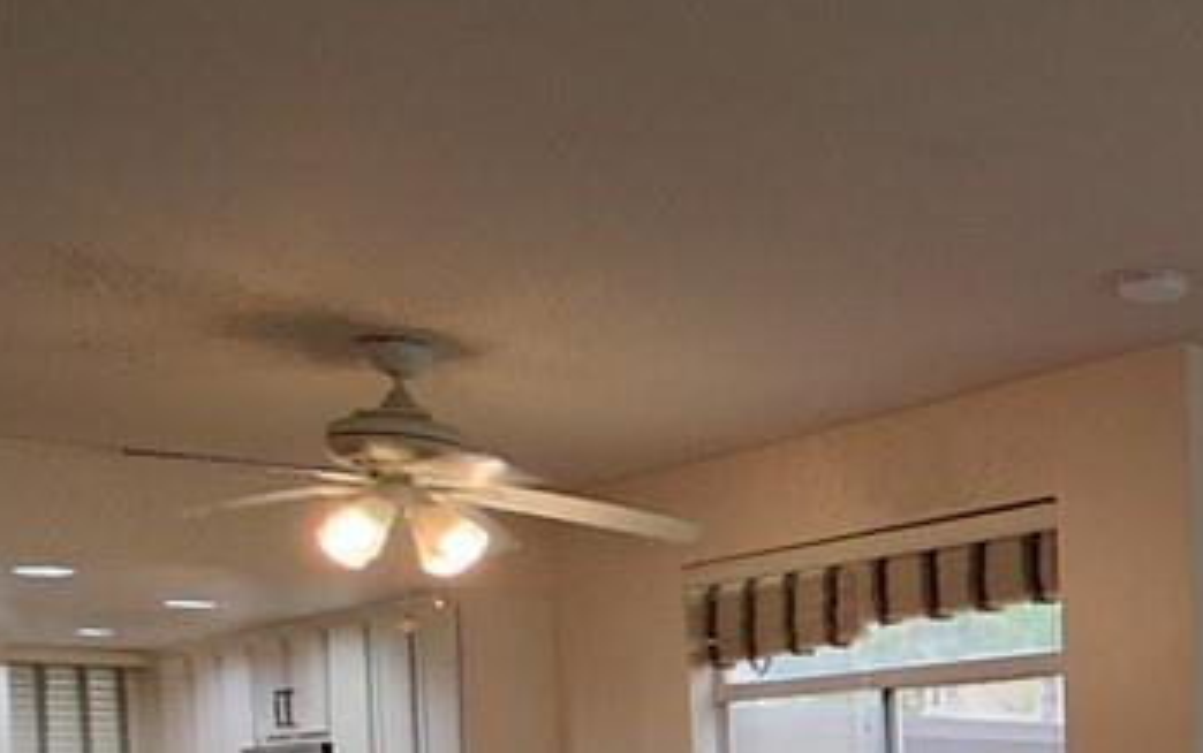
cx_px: 1345
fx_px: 1739
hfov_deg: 33.1
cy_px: 960
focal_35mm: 53
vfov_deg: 22.1
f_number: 2.2
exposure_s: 1/40
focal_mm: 1.4
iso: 160
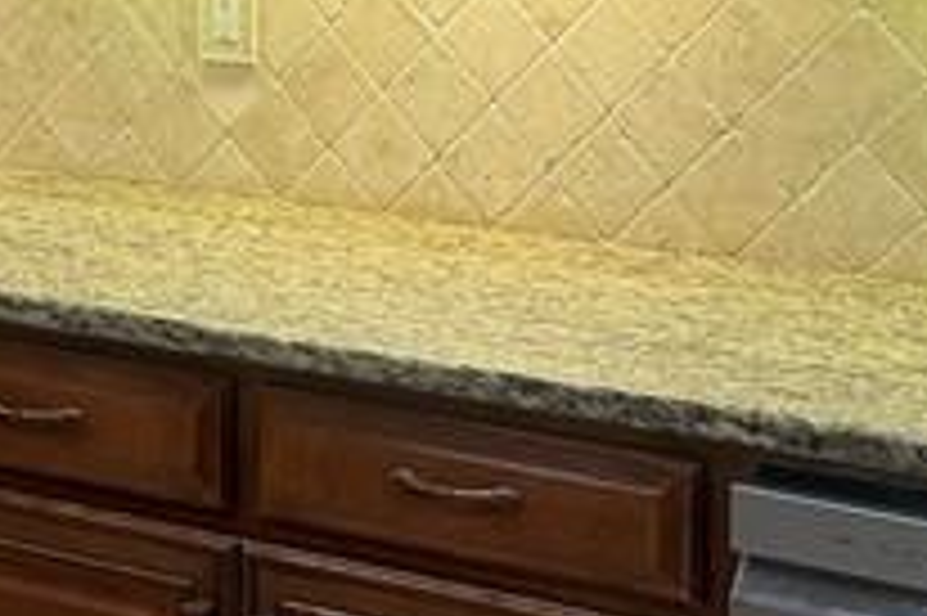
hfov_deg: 16.2
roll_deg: -0.7
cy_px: -112
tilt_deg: -3.4
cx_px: -14
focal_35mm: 124
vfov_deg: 10.9
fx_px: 3190
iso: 200
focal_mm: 6.76
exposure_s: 1/60
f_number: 1.78
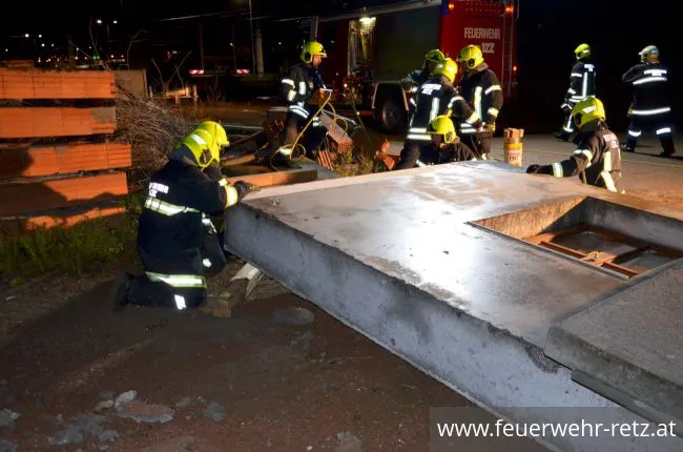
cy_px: 226
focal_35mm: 33
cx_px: 342
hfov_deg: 57.3
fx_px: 625
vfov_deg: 39.8
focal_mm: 22
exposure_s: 1/60
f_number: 3.8
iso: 2200
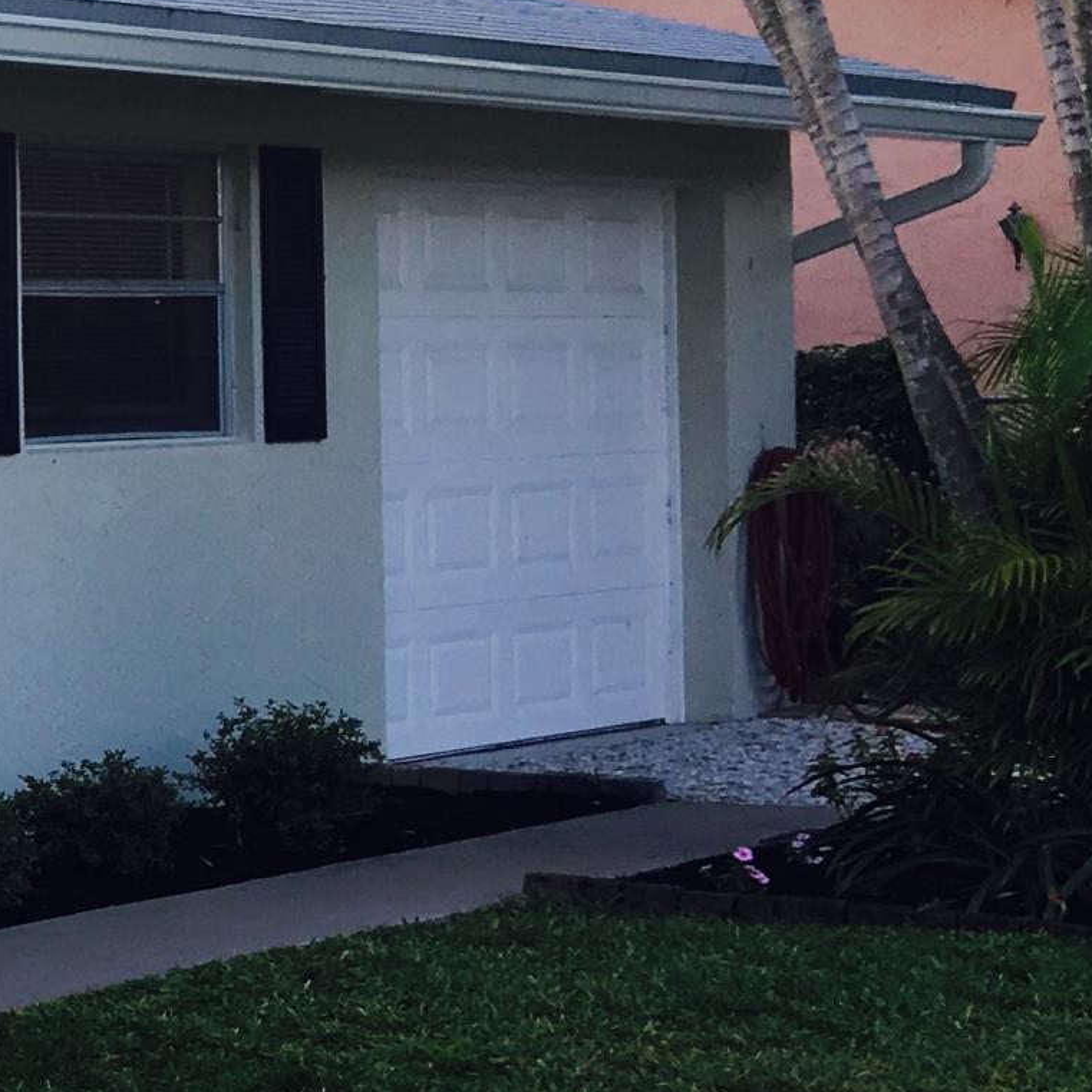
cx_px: -954
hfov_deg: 14.8
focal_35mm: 101
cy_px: 725
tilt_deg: -2.3
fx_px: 3605
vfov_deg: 17.2
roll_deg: +2.6
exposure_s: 1/179
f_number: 2.2
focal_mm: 4.15
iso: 25
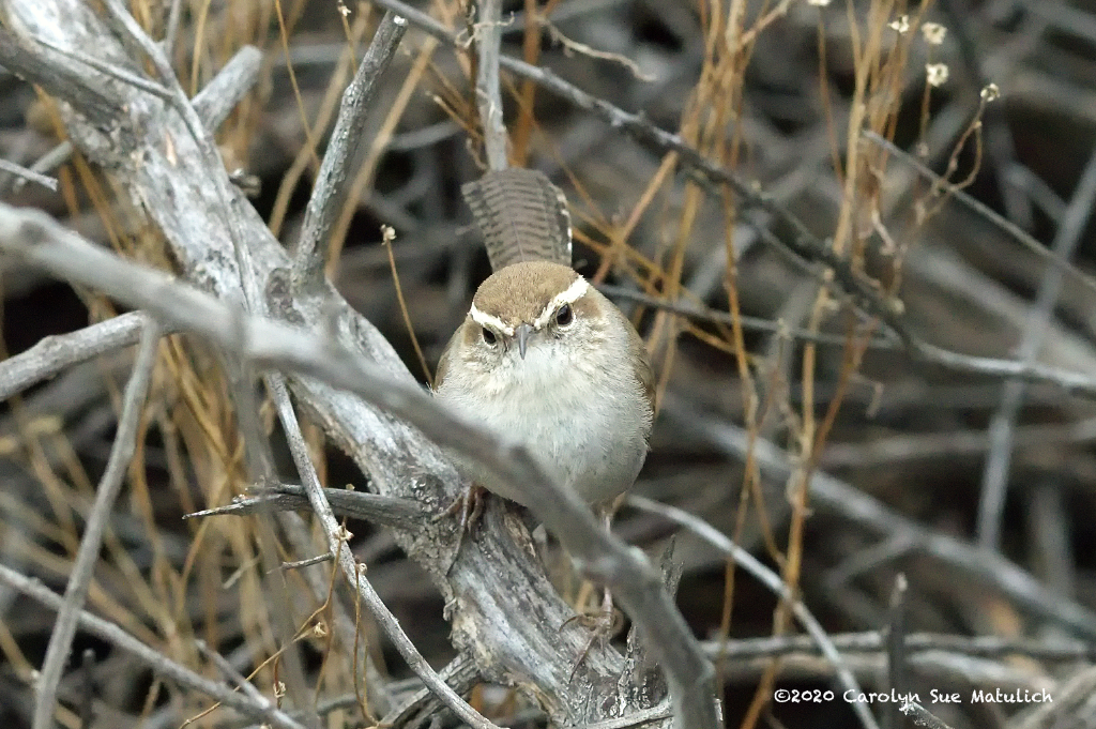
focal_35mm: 560
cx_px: 548
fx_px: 17035
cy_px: 364
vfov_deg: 2.5
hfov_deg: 3.7
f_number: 8
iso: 8000
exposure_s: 1/2000
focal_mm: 280
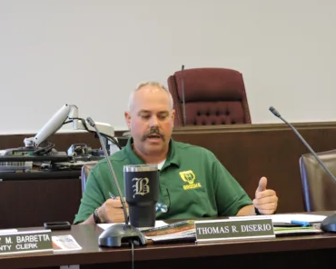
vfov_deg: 16.2
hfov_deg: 20.2
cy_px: 134
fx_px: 945
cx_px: 164
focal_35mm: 95
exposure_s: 1/30
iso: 400
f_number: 4.1
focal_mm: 16.1
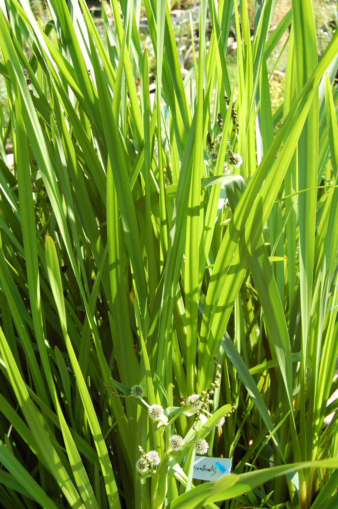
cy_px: 254
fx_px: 550
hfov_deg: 34.1
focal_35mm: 39
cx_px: 169
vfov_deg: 49.6
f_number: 6.3
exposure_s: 1/160
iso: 200
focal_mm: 26
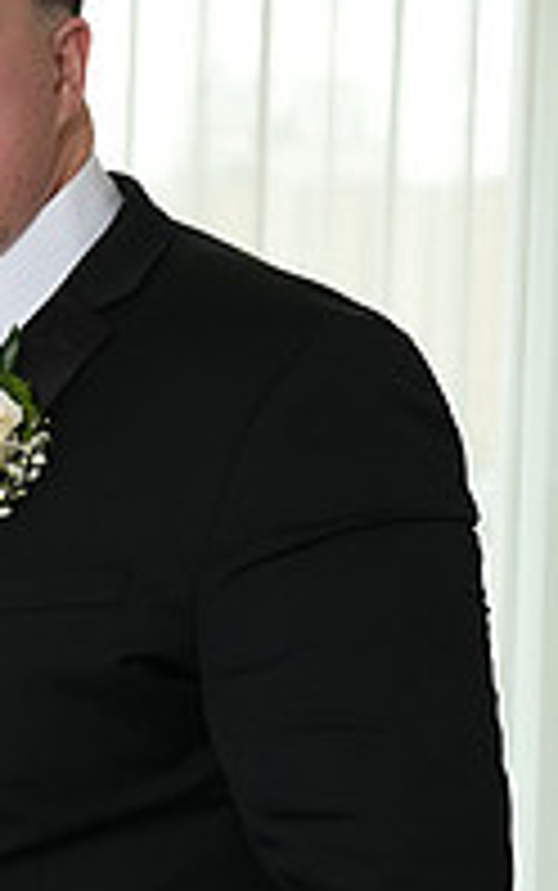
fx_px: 3547
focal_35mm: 146
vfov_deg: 14.3
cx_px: -286
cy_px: 652
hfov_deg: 8.8
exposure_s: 1/200
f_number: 4
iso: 640
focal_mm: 49
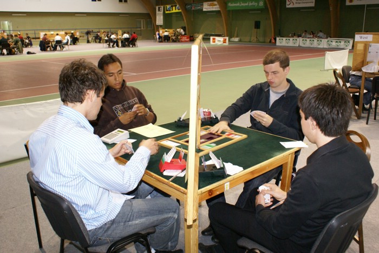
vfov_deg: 43.7
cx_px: 190
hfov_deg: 61.9
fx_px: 316
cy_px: 126
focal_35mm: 30
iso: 800
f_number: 5.6
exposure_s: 1/30
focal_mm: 20
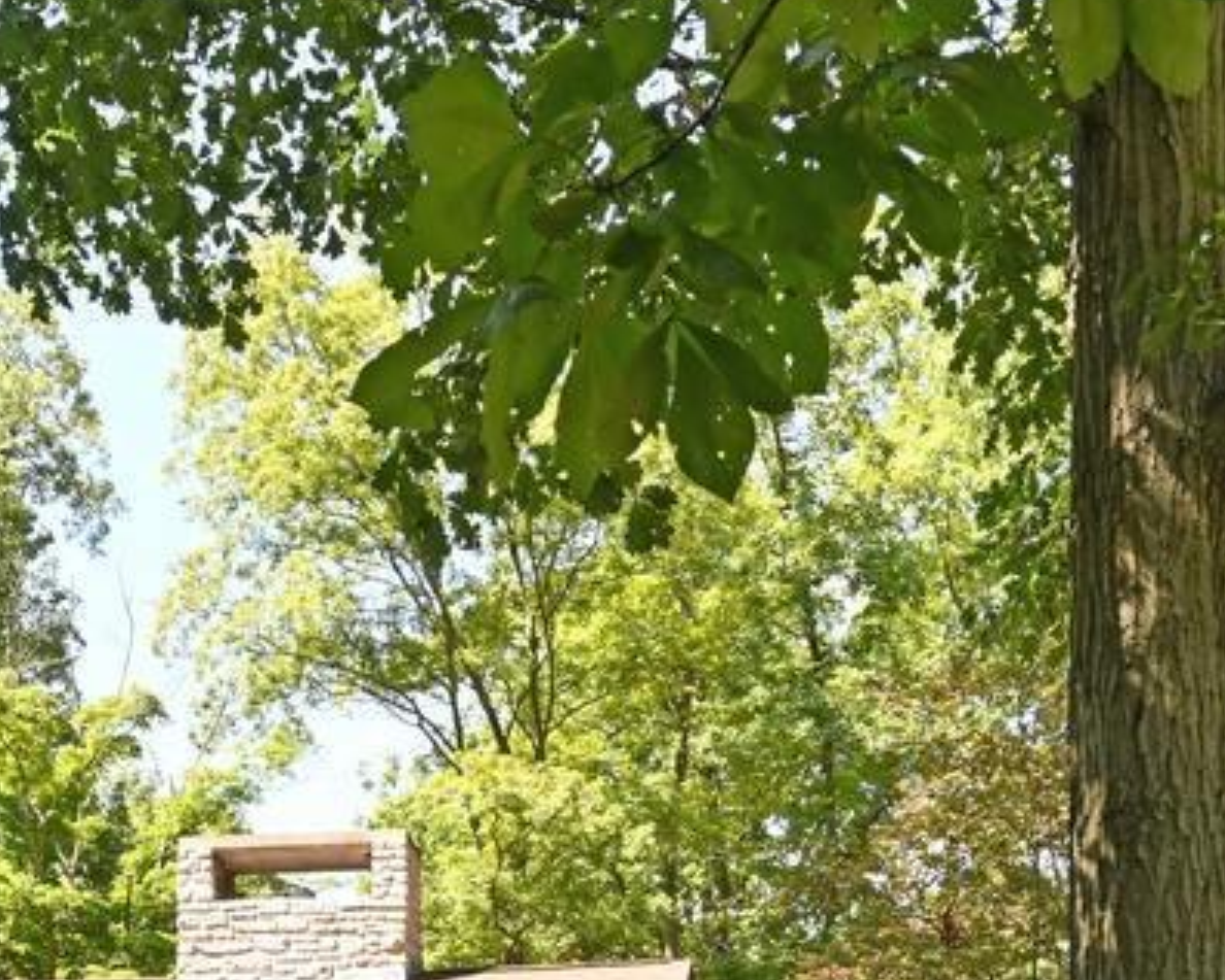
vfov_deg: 21.7
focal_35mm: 64
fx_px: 2321
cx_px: 625
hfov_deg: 29.6
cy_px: 1252
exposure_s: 1/125
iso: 450
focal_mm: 18
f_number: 10
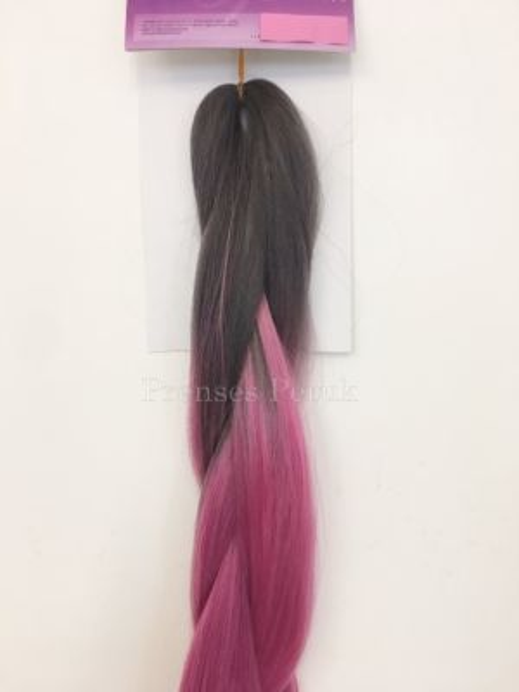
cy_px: 346
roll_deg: +0.0
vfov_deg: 61.7
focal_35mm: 29
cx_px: 260
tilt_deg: -5.3
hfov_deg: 48.2
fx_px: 580
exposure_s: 1/17
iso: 40
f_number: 2.2
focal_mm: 4.15
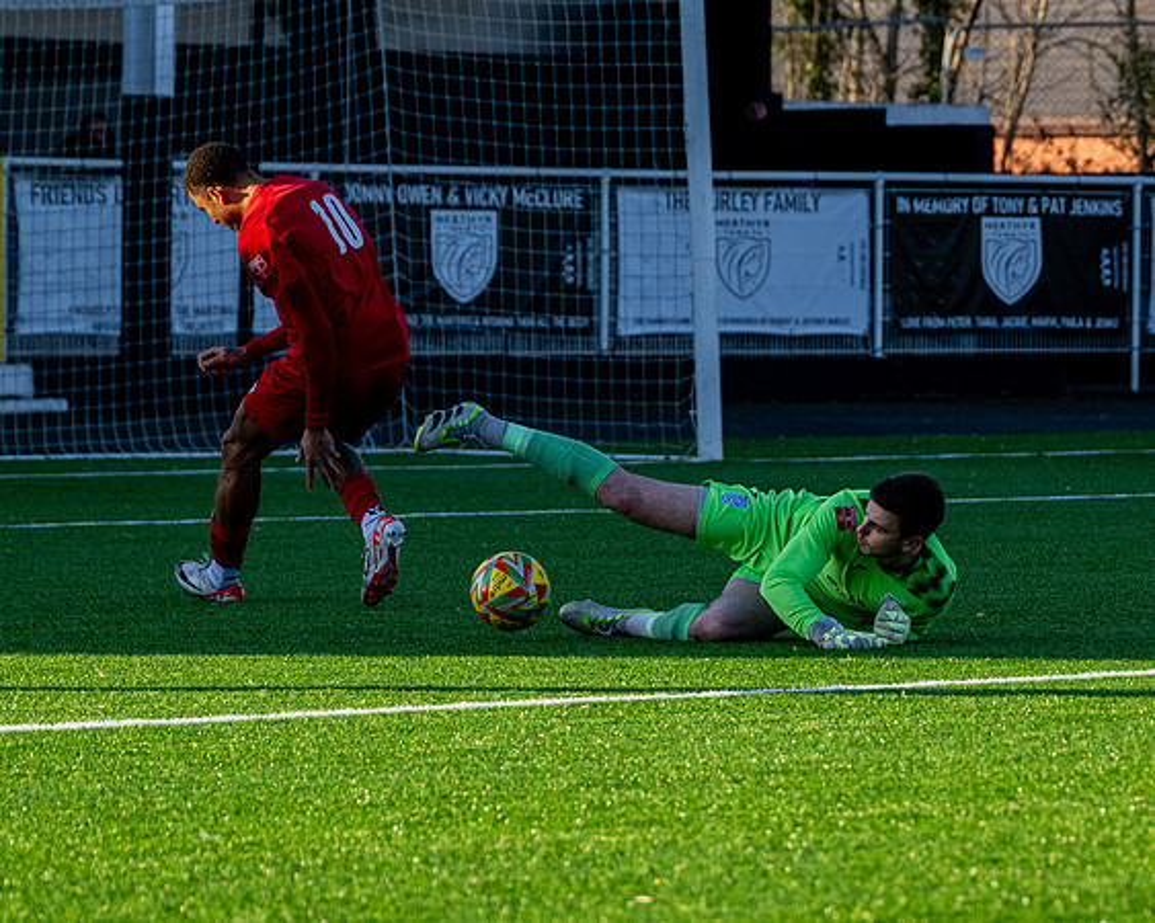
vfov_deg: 4.8
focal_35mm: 323
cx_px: 776
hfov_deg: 6.0
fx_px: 11033
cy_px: 654
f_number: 4
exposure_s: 1/2000
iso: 400
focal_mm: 130
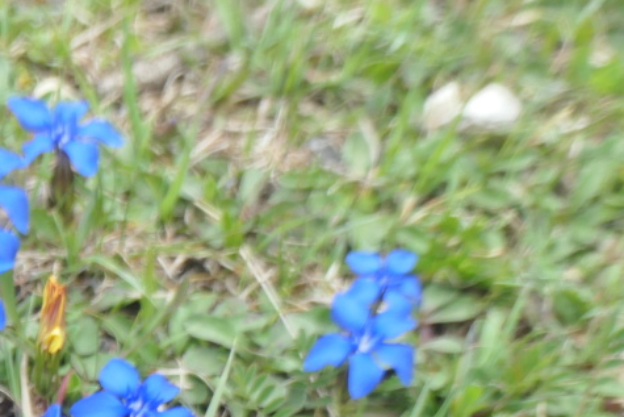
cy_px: 639
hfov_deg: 19.3
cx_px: -84
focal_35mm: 101
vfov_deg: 12.8
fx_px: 1751
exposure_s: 1/250
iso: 200
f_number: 3.6
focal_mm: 11.7
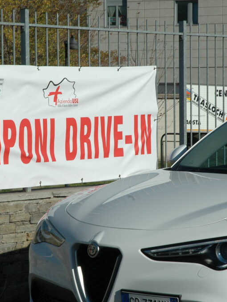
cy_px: 151
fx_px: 1181
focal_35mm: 135
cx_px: 114
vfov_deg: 14.6
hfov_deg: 11.0
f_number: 16
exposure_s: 1/250
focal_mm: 62
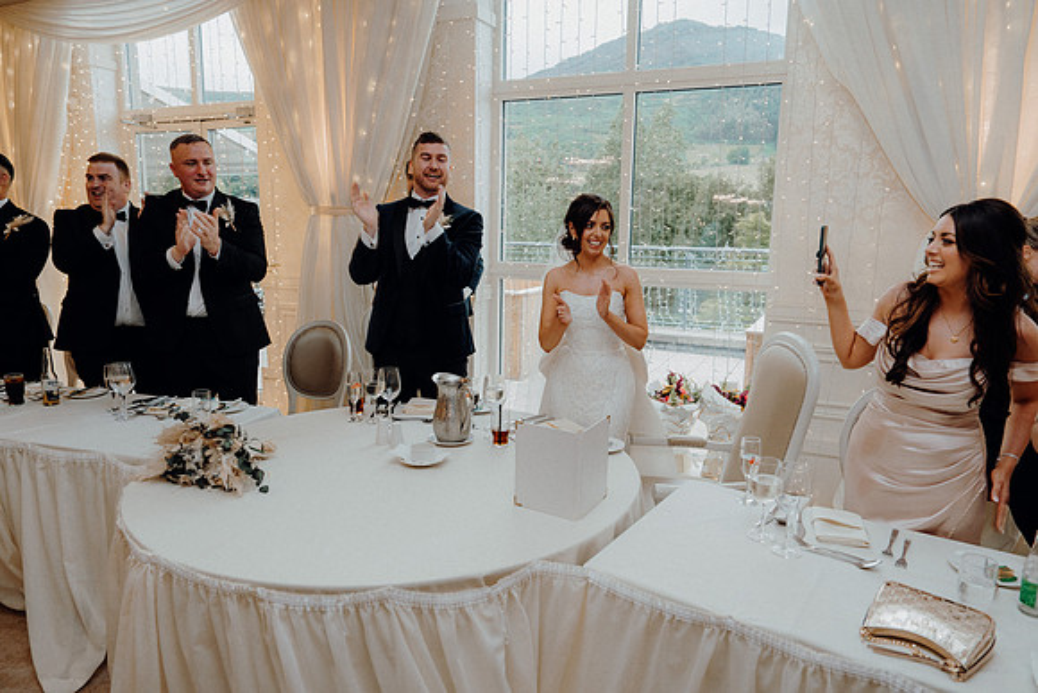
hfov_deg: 73.7
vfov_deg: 53.2
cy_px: 346
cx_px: 519
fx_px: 692
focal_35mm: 24
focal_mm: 24
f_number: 3.5
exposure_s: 1/160
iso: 800
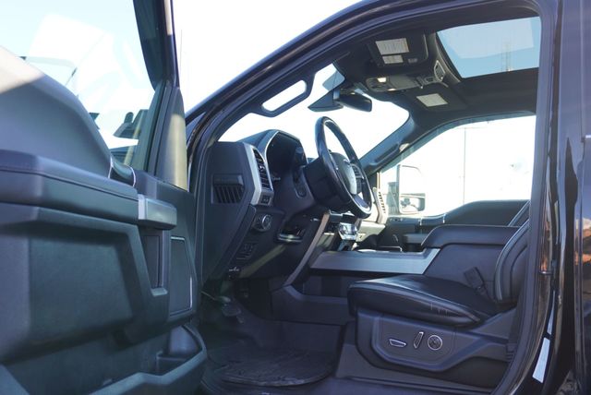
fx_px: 567
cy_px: 198
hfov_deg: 55.1
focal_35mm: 34
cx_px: 296
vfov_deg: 38.4
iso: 100
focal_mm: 23
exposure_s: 1/60
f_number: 4
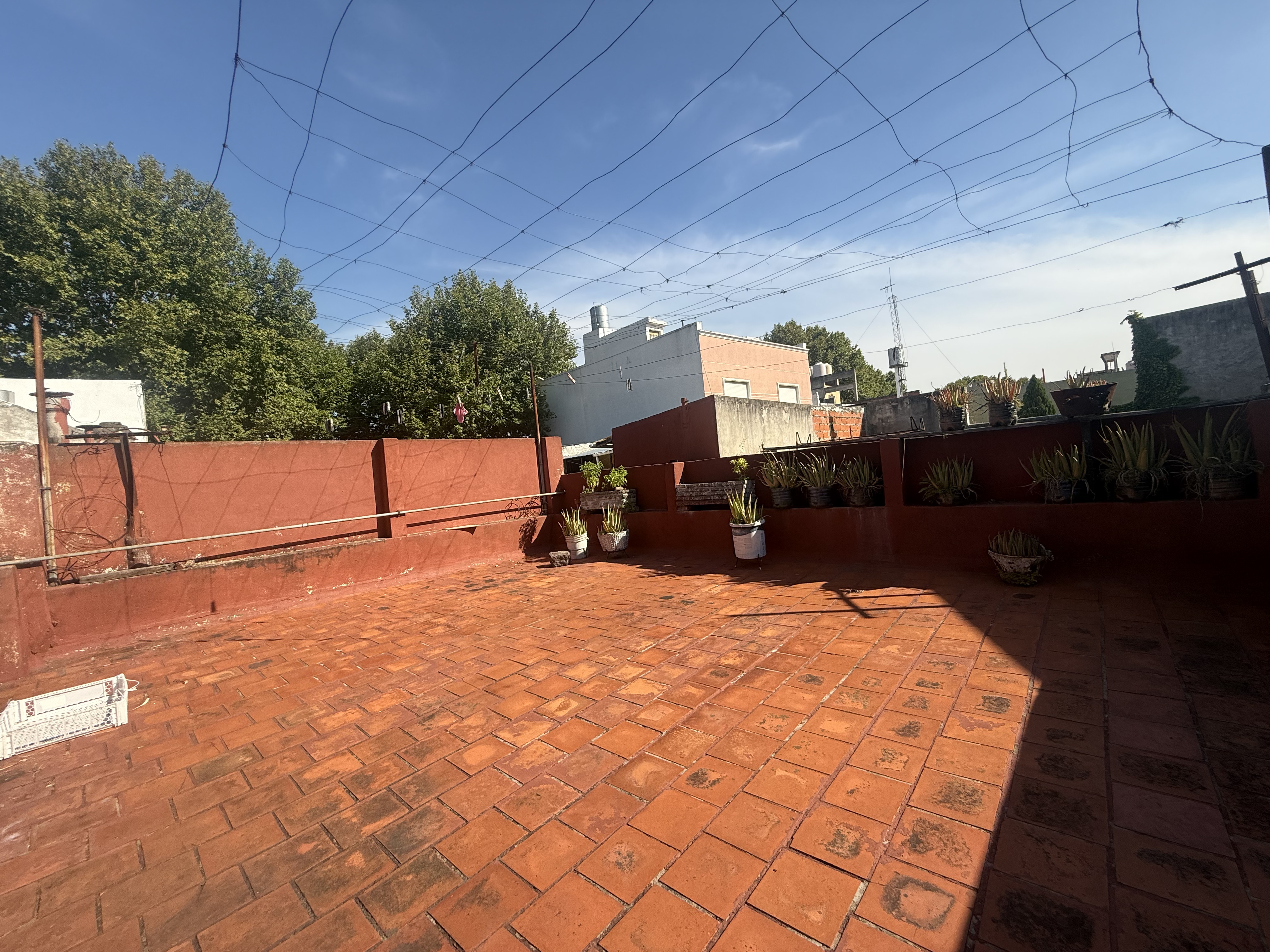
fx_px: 514
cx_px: 635
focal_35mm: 14
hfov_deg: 102.1
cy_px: 476
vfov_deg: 85.7
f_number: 2.2
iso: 50
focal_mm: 2.22
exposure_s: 1/1497
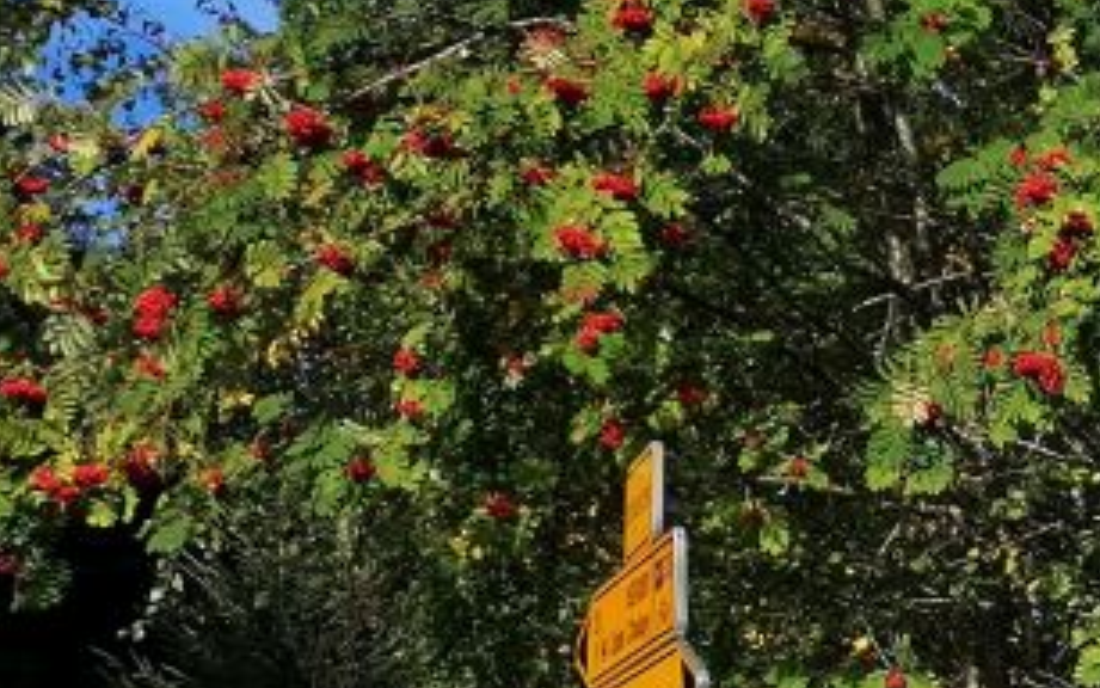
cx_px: 1741
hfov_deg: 16.6
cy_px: 867
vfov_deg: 11.4
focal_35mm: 112
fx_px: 3358
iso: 50
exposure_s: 1/1258
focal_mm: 4.75
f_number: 1.8
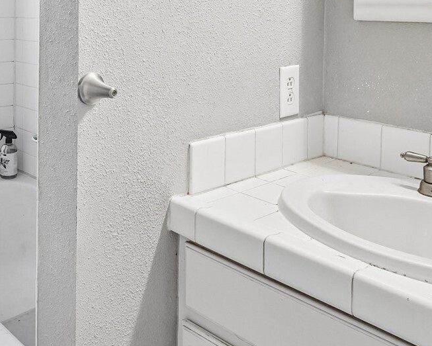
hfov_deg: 45.0
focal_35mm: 39
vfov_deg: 35.3
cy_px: 16
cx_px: 100
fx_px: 499
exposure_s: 1/30
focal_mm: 16
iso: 1600
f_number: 8
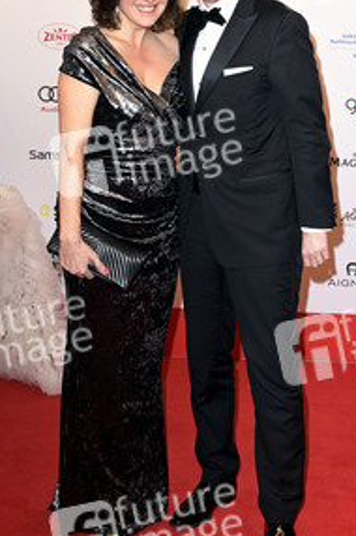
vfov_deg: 40.4
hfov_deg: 27.4
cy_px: 247
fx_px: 729
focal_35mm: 49
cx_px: 200
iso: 400
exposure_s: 1/250
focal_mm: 35
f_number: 6.3
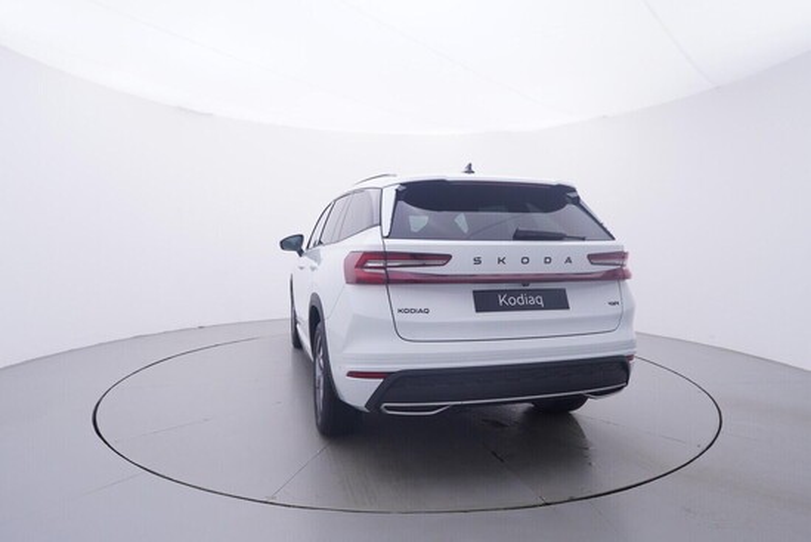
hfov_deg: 77.3
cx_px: 406
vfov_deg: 56.2
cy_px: 271
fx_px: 507
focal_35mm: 22
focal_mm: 15
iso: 200
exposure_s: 1/80
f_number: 5
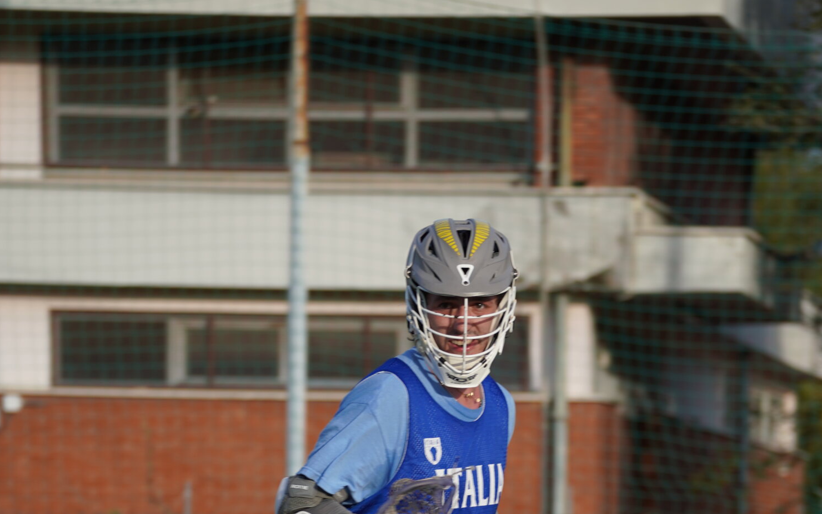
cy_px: 671
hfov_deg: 8.0
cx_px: 436
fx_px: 5847
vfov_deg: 5.0
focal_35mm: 261
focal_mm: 148
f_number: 5.6
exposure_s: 1/400
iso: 100
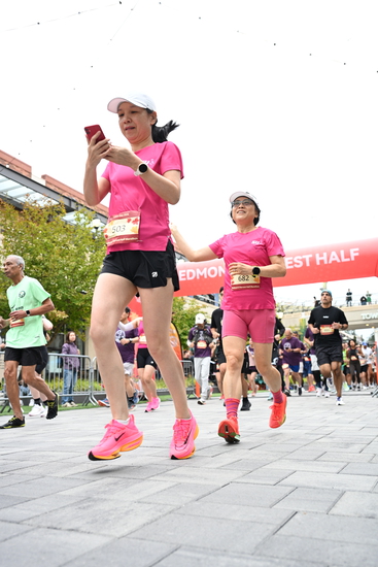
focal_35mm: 31
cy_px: 284
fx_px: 488
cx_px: 189
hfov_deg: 42.3
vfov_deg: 60.3
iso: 2000
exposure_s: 1/640
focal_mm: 31
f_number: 4
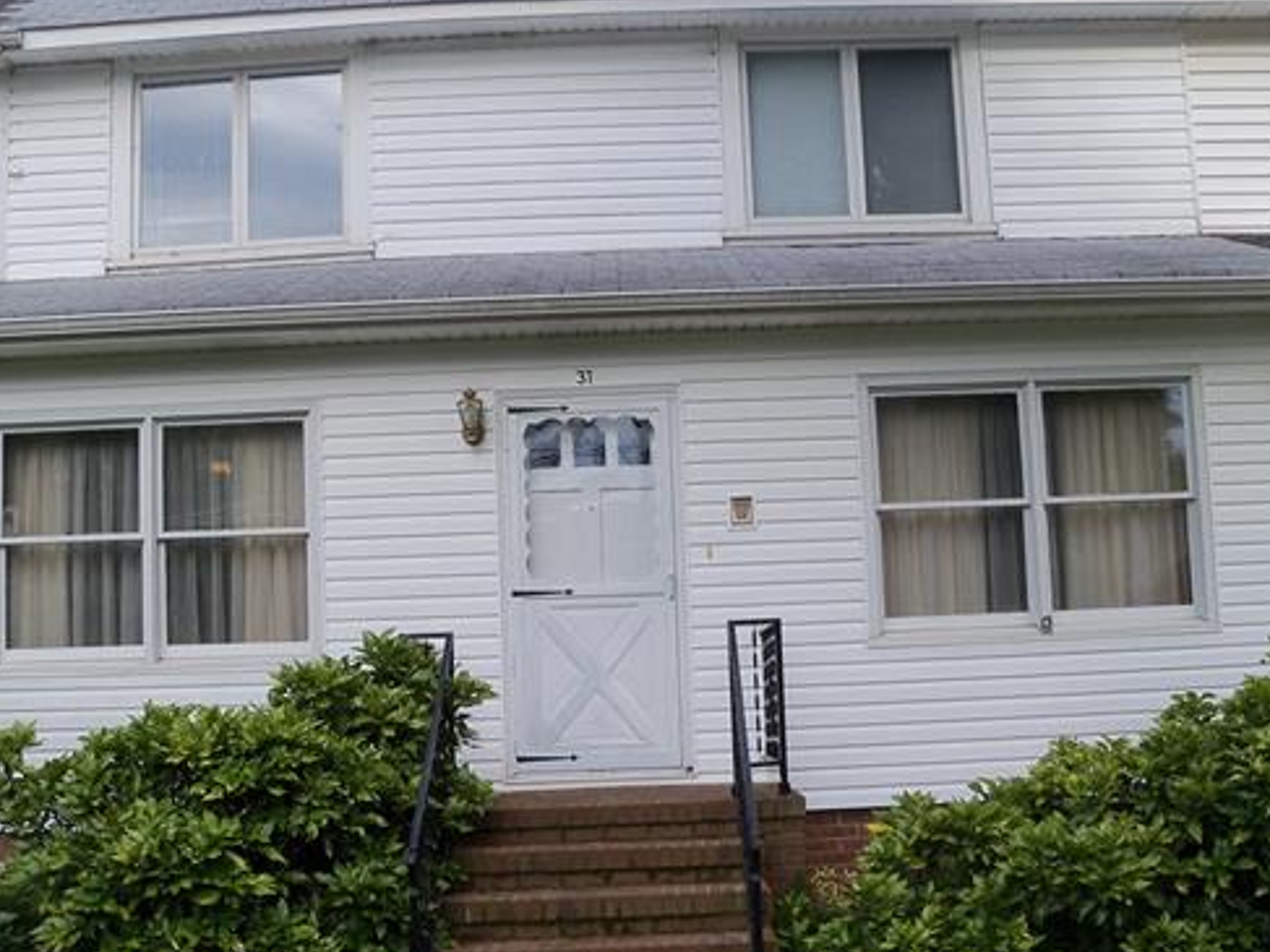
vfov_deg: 31.5
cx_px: 618
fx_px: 1687
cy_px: 532
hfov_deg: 41.2
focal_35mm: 46
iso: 80
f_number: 3.5
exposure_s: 1/250
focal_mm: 6.2
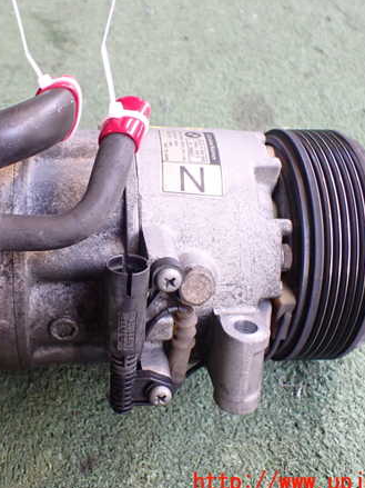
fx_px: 577
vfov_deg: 45.8
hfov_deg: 34.7
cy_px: 247
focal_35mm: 41
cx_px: 111
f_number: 2.3
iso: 640
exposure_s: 1/125
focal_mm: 5.4
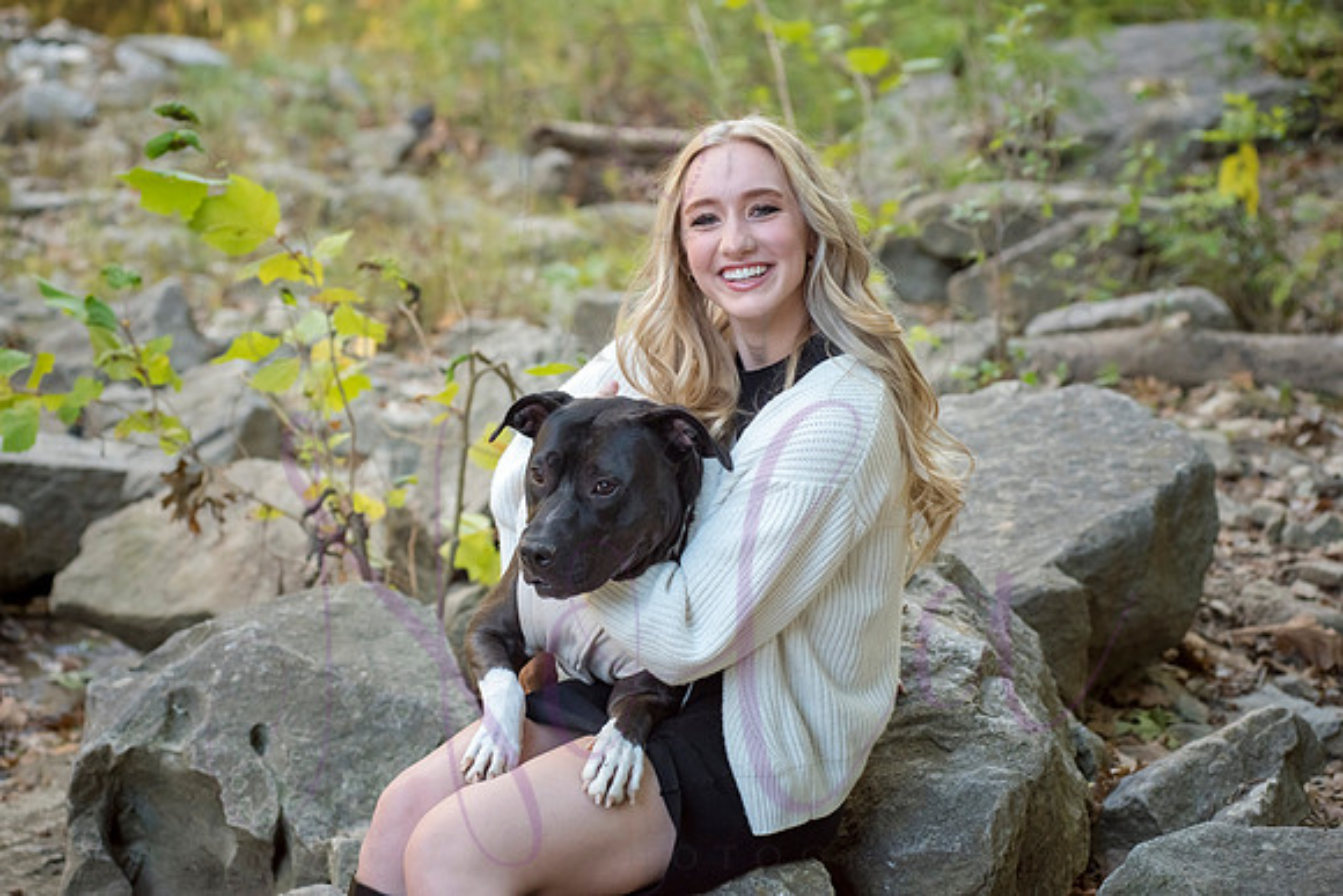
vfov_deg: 17.1
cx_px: 672
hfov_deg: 25.4
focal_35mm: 80
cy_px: 448
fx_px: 2985
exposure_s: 1/400
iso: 800
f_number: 5
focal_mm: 80
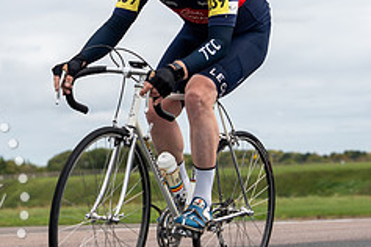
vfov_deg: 9.0
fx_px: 1566
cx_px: 125
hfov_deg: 13.5
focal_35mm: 152
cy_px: 120
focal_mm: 62
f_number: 3.5
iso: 100
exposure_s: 1/1000
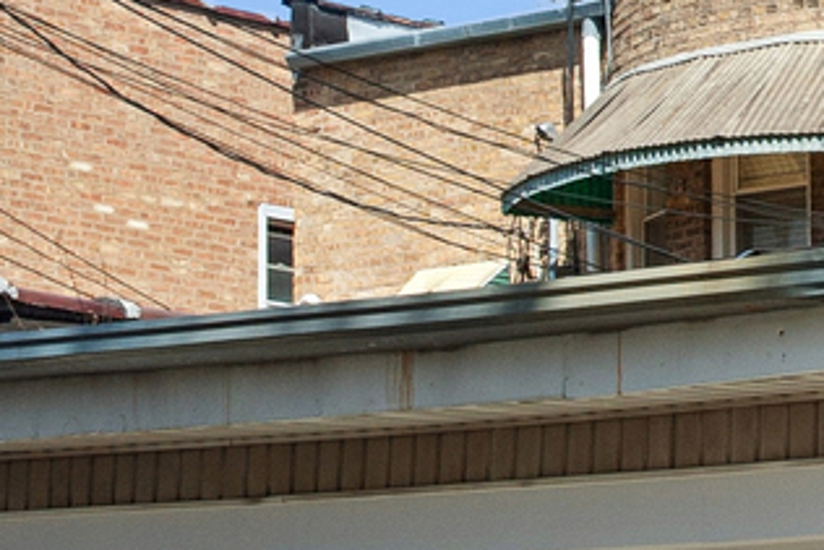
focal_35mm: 159
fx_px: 3641
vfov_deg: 8.6
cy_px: 13
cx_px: 1417
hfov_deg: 12.0
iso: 400
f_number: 8
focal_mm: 31
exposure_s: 1/1000
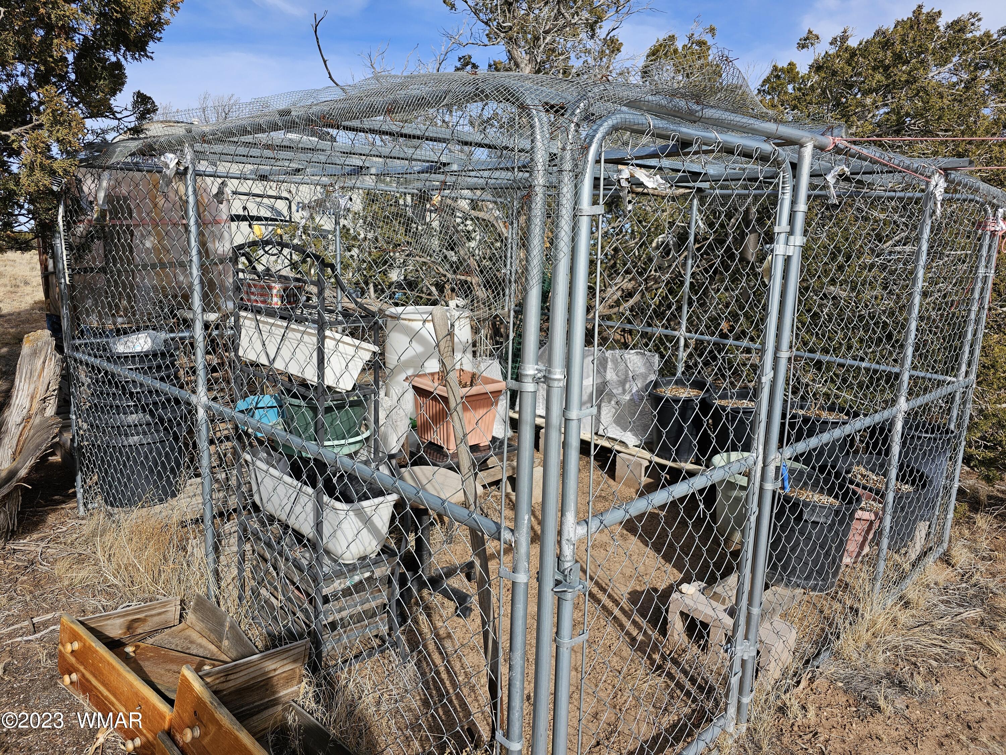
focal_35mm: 23
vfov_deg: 58.9
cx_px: 503
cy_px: 378
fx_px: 668
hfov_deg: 73.9
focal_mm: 6.3
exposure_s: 1/666
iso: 10
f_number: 1.7
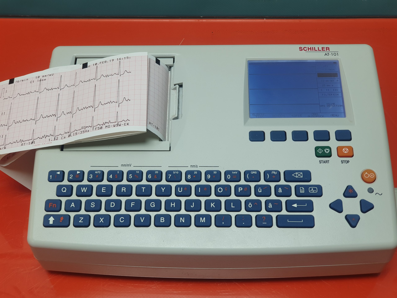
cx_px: 198
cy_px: 149
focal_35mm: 52
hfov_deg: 36.8
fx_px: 596
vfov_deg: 28.0
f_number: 2.4
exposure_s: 1/33
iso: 64
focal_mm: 6
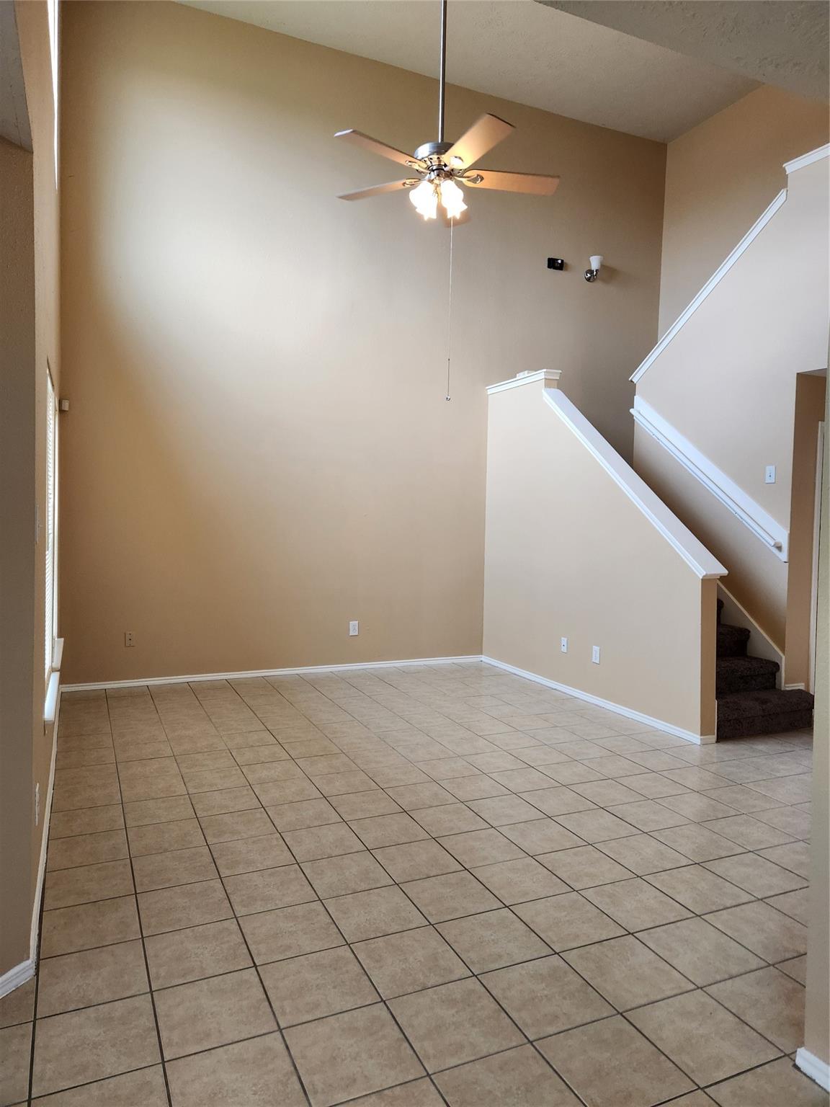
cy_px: 554
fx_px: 735
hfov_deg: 58.9
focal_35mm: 23
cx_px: 415
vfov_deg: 73.9
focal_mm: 5.4
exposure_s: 1/120
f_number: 1.8
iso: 160
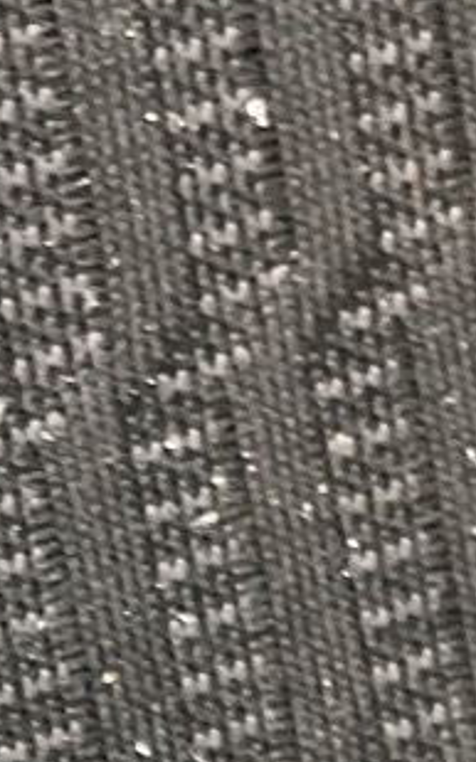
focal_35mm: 171
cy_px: 996
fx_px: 3551
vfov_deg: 11.9
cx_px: -511
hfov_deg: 7.3
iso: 250
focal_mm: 4.2
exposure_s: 1/60
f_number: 1.6
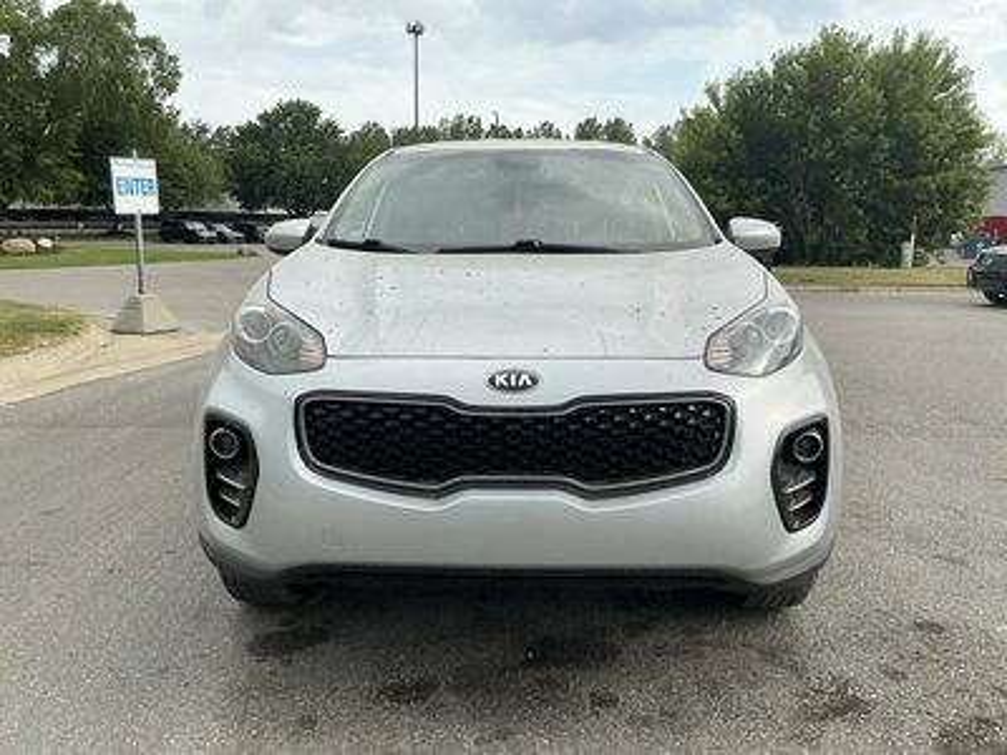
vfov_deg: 49.7
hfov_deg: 63.4
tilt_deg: -5.5
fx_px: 815
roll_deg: -1.6
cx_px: 504
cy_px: 378
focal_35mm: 28
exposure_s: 1/1098
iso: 25
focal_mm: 3
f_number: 1.8
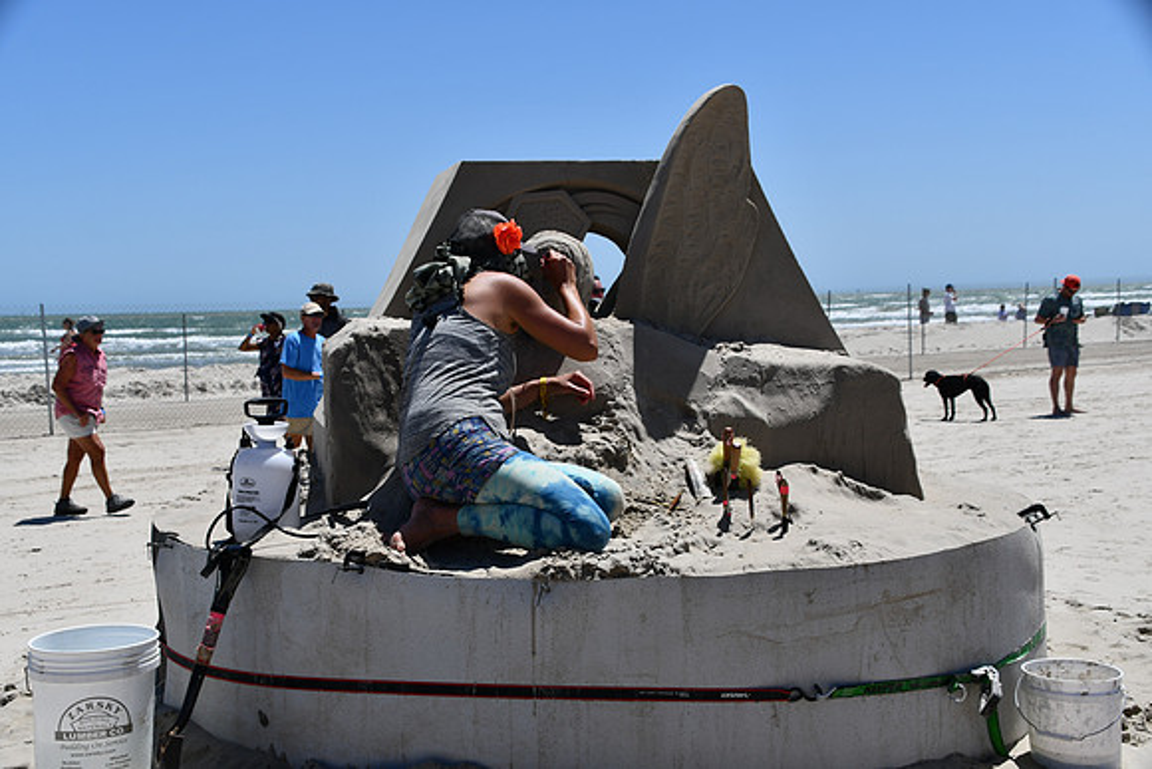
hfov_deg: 41.1
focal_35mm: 48
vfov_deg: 28.1
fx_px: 1536
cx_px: 576
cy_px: 384
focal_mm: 32
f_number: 10
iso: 100
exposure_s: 1/400
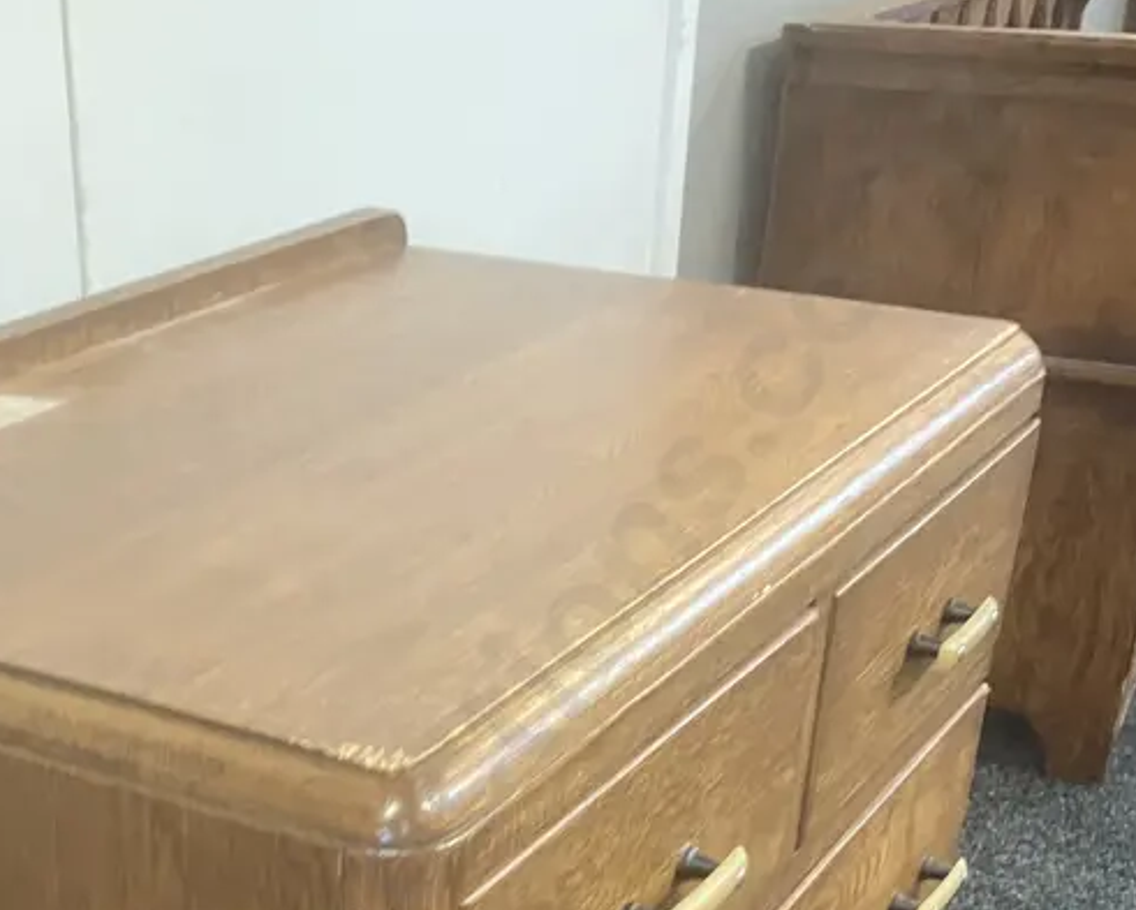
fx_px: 1917
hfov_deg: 32.4
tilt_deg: -32.2
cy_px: 1033
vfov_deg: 24.6
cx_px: 282
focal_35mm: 57
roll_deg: +1.0
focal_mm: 3.99
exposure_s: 1/33
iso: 250
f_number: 1.8
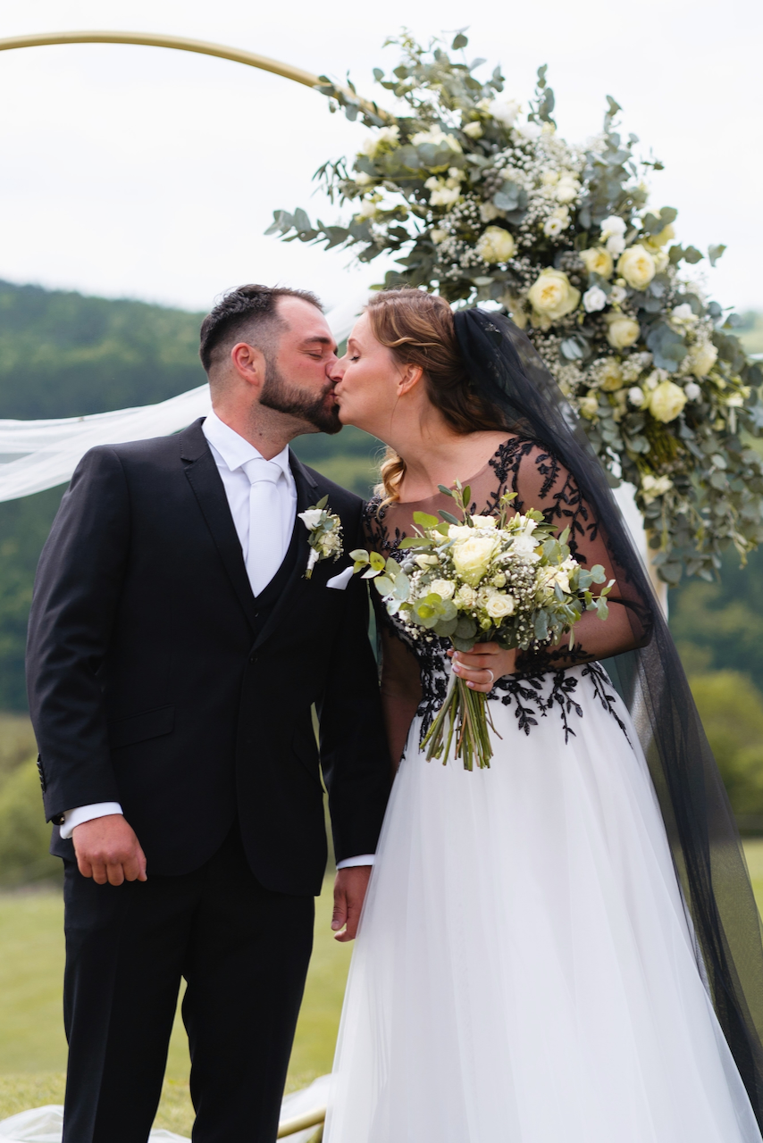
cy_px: 572
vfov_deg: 23.9
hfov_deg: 16.1
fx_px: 2701
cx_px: 382
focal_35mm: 85
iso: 100
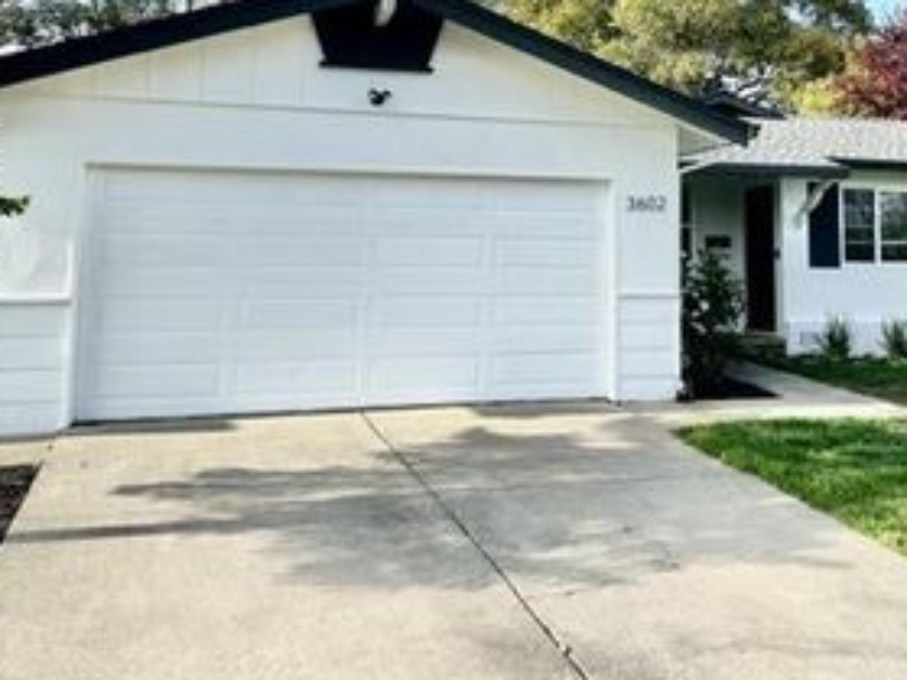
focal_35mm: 43
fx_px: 1126
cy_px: 142
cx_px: 634
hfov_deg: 43.0
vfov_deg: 32.7
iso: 80
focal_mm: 6.86
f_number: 1.78
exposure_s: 1/3356
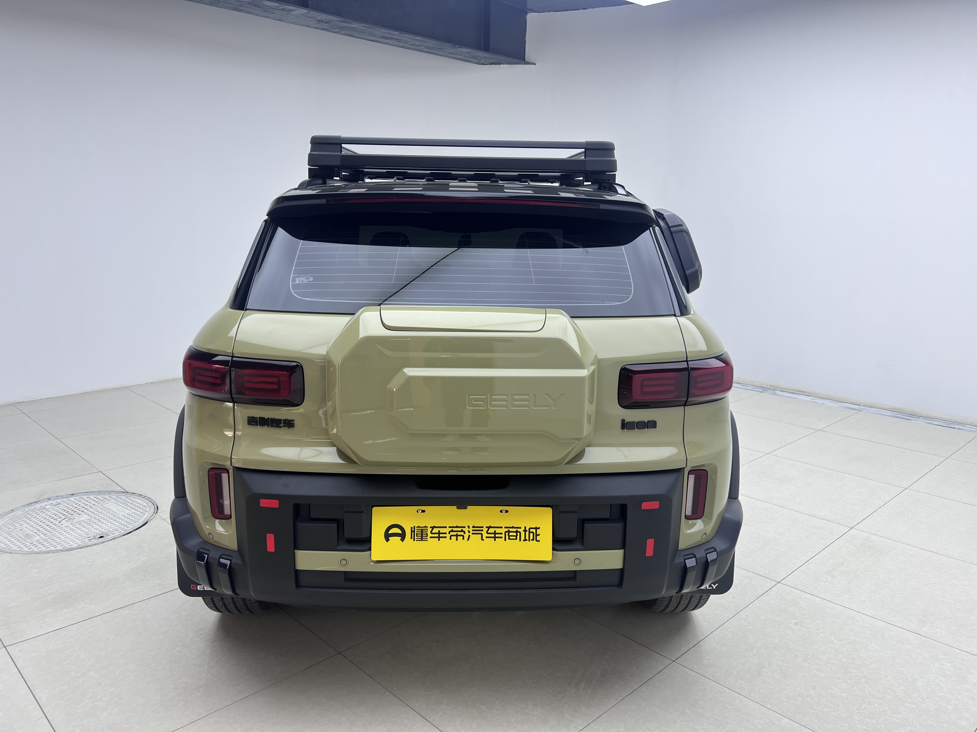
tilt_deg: -13.4
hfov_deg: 67.3
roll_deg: -0.3
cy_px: 366
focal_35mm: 26
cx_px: 488
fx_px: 734
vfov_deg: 53.1
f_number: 1.5
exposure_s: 1/153
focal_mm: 5.7
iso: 40
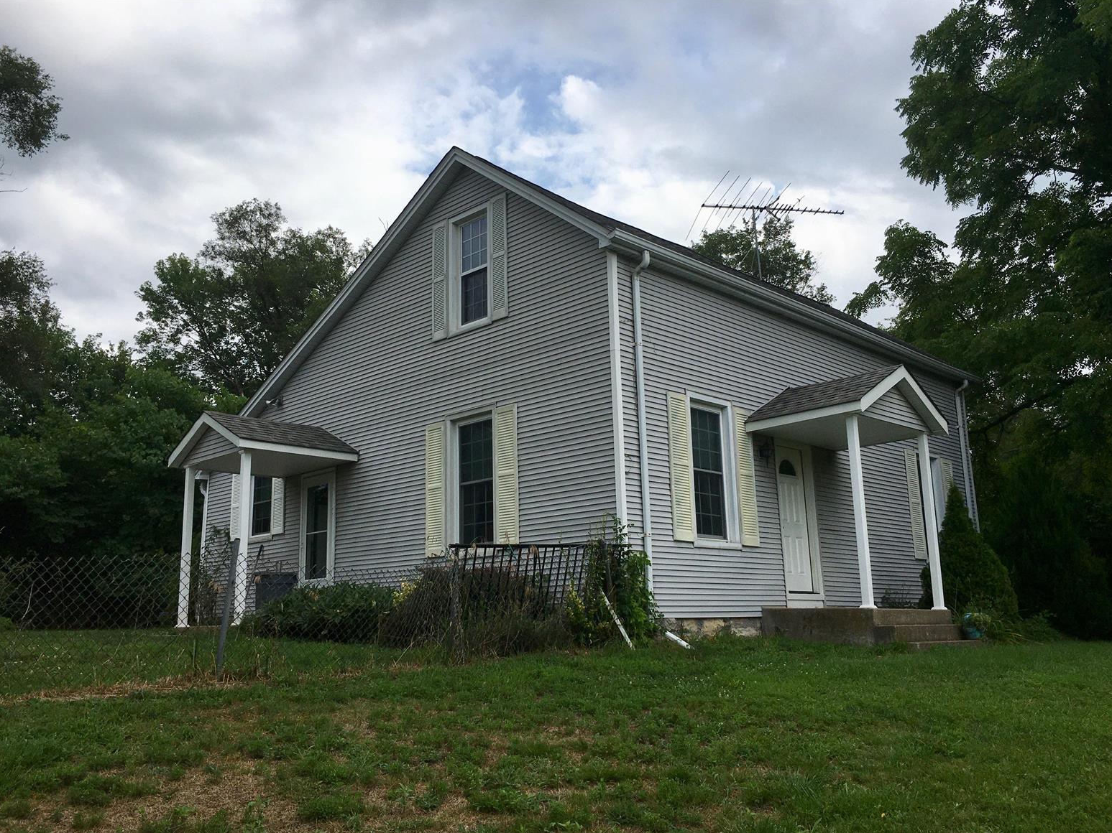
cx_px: 562
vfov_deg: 46.8
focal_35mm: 30
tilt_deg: +11.1
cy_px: 428
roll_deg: +1.2
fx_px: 964
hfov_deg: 60.0
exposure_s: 1/2331
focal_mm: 4.15
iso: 25
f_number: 2.2
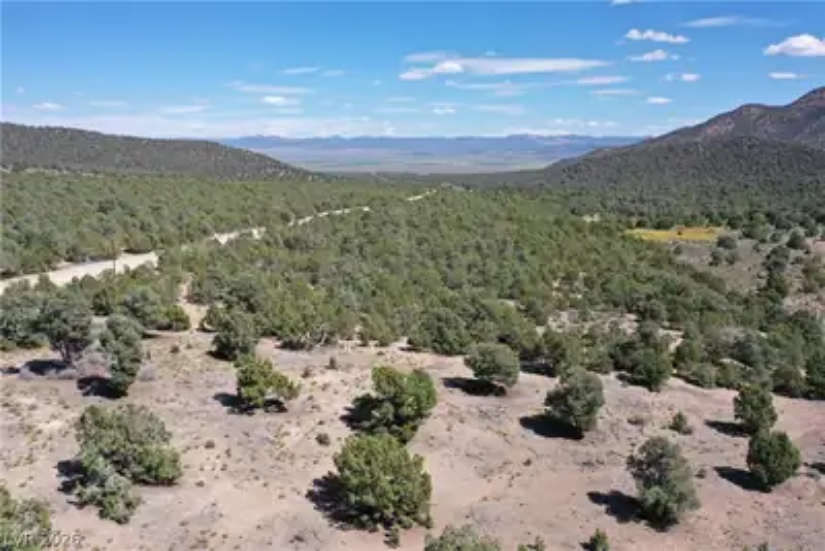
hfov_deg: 65.5
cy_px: 276
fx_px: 642
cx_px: 412
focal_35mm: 28
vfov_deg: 46.4
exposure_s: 1/400
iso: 100
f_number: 2.8
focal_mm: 10.26
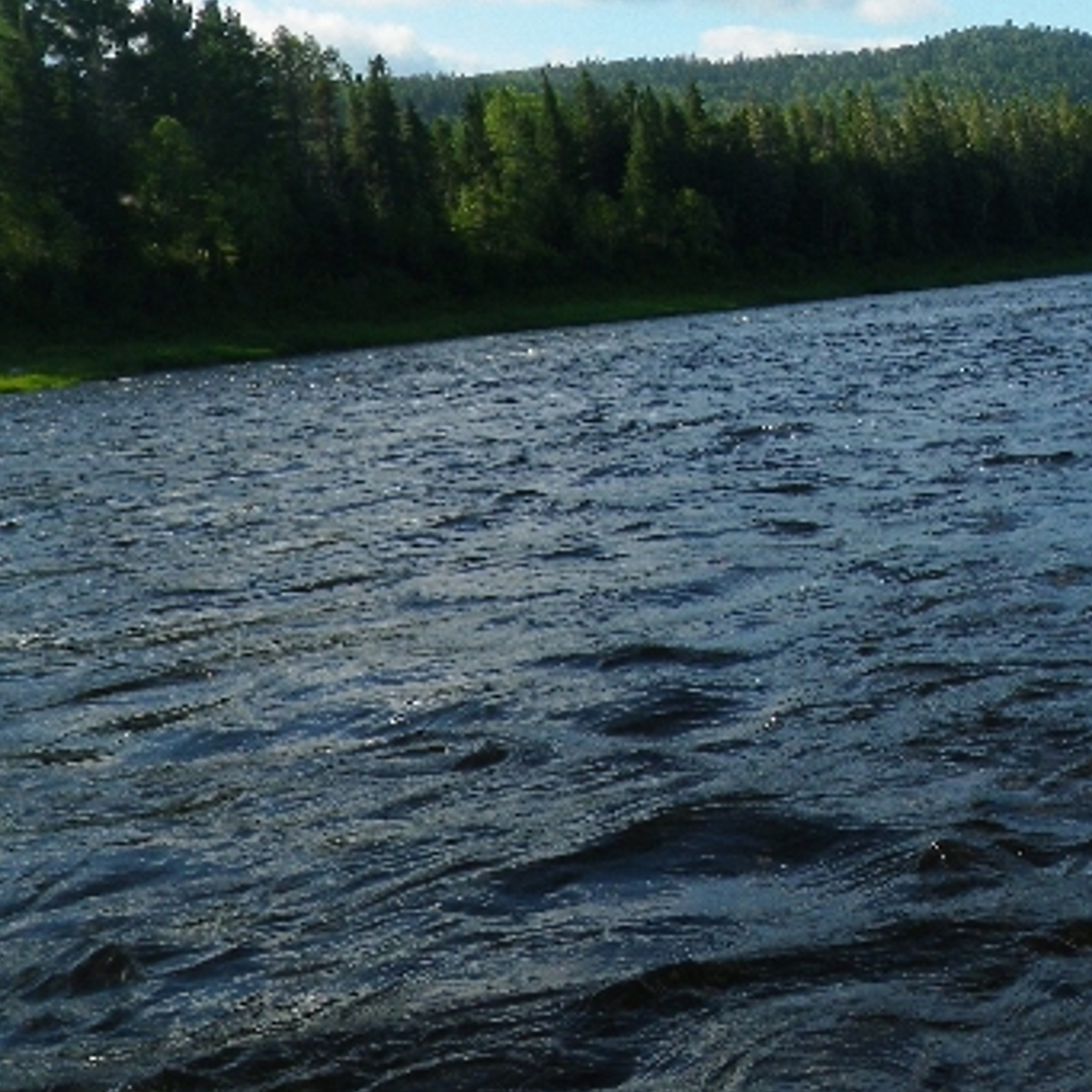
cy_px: 138
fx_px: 2070
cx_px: 996
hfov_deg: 28.4
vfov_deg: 28.6
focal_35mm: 58
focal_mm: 5
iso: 80
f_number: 4.2
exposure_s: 1/500
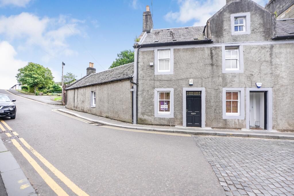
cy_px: 98
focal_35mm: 16
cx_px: 147
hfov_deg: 96.7
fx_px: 131
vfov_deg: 73.8
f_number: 6.3
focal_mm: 16
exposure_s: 1/160
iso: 100
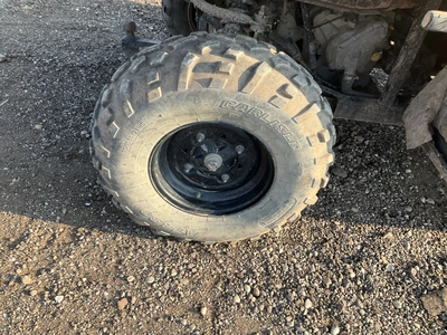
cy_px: 168
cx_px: 224
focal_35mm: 29
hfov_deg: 61.7
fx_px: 374
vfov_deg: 48.2
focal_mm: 3
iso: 20
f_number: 1.8
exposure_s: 1/233
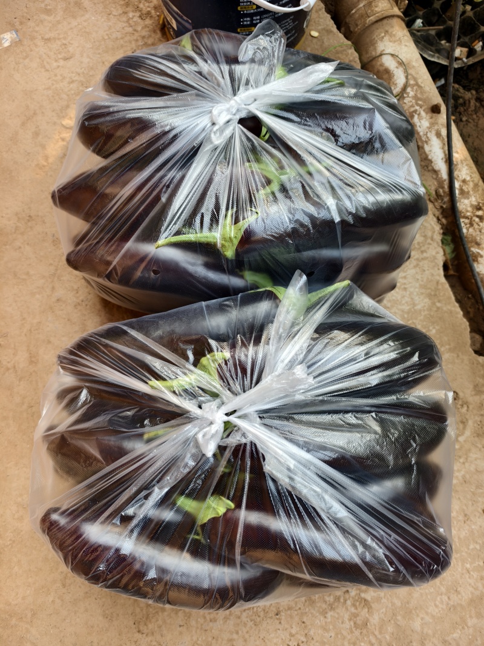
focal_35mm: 23
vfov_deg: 73.9
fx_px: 429
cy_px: 323
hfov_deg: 58.9
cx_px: 242
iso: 80
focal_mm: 5.6
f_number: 1.57
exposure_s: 1/100
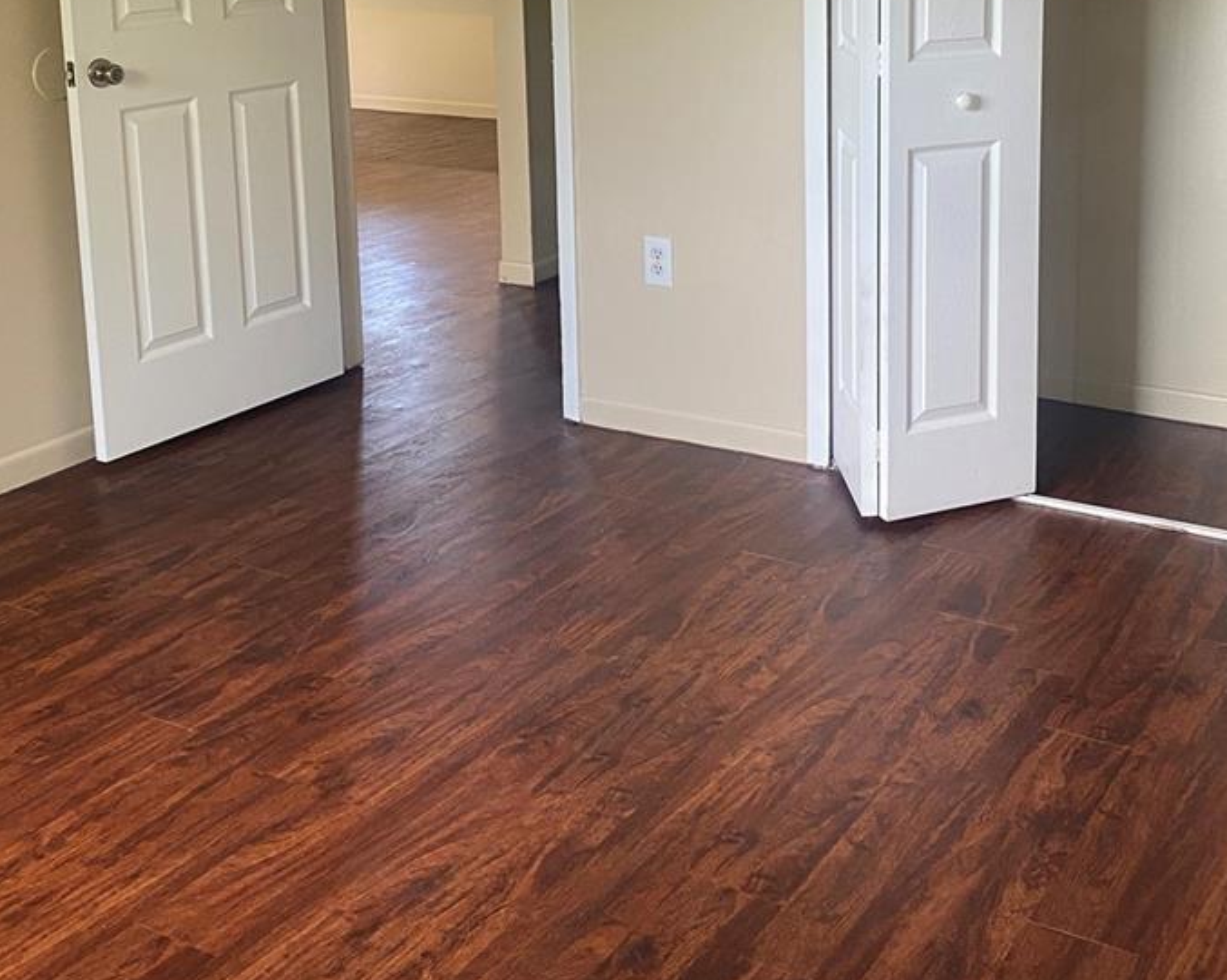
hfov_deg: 40.8
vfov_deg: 31.9
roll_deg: +0.9
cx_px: 781
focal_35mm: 45
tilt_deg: -8.6
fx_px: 1633
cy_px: 103
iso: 125
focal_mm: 4.25
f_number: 1.8
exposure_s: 1/67
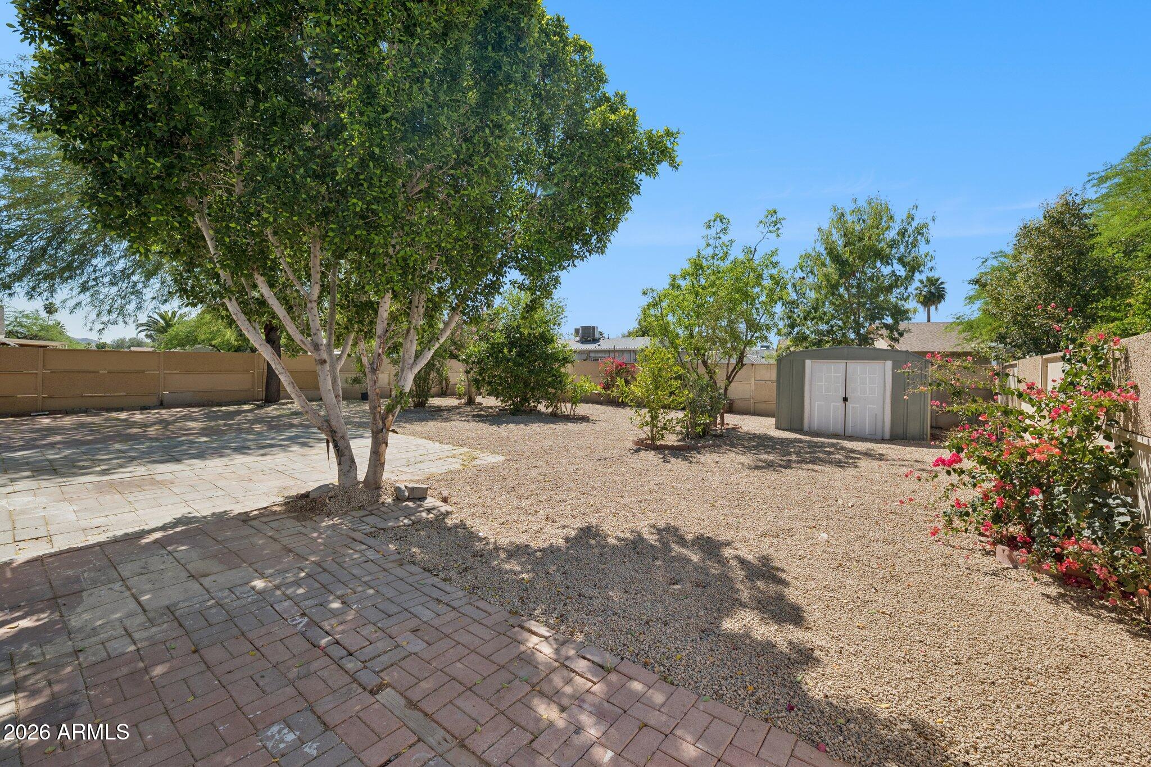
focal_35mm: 14
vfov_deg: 81.2
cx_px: 576
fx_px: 448
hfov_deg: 104.3
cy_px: 384
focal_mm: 14
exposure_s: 1/640
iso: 400
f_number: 8
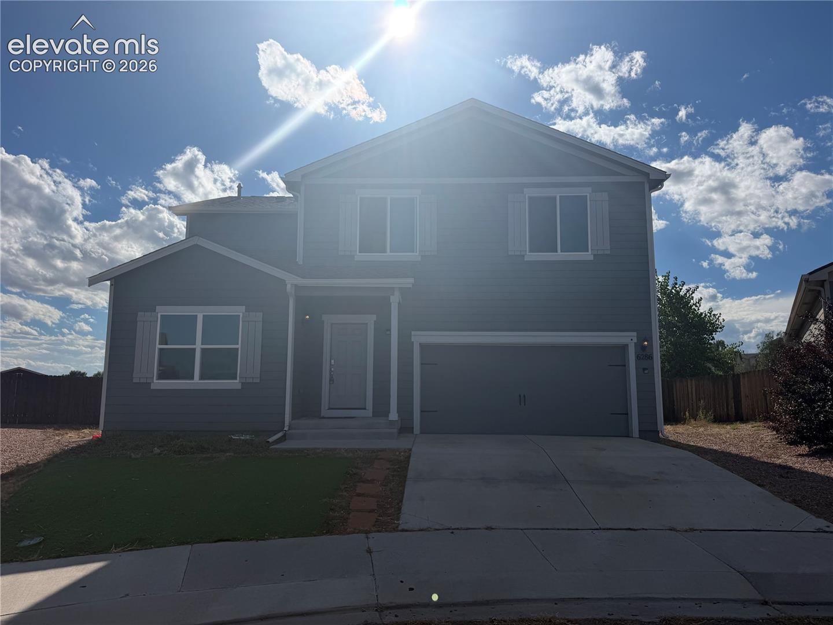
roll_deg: +0.2
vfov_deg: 56.8
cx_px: 416
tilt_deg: +8.7
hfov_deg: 71.6
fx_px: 578
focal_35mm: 24
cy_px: 312
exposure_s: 1/14286
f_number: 1.78
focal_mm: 6.76
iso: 80
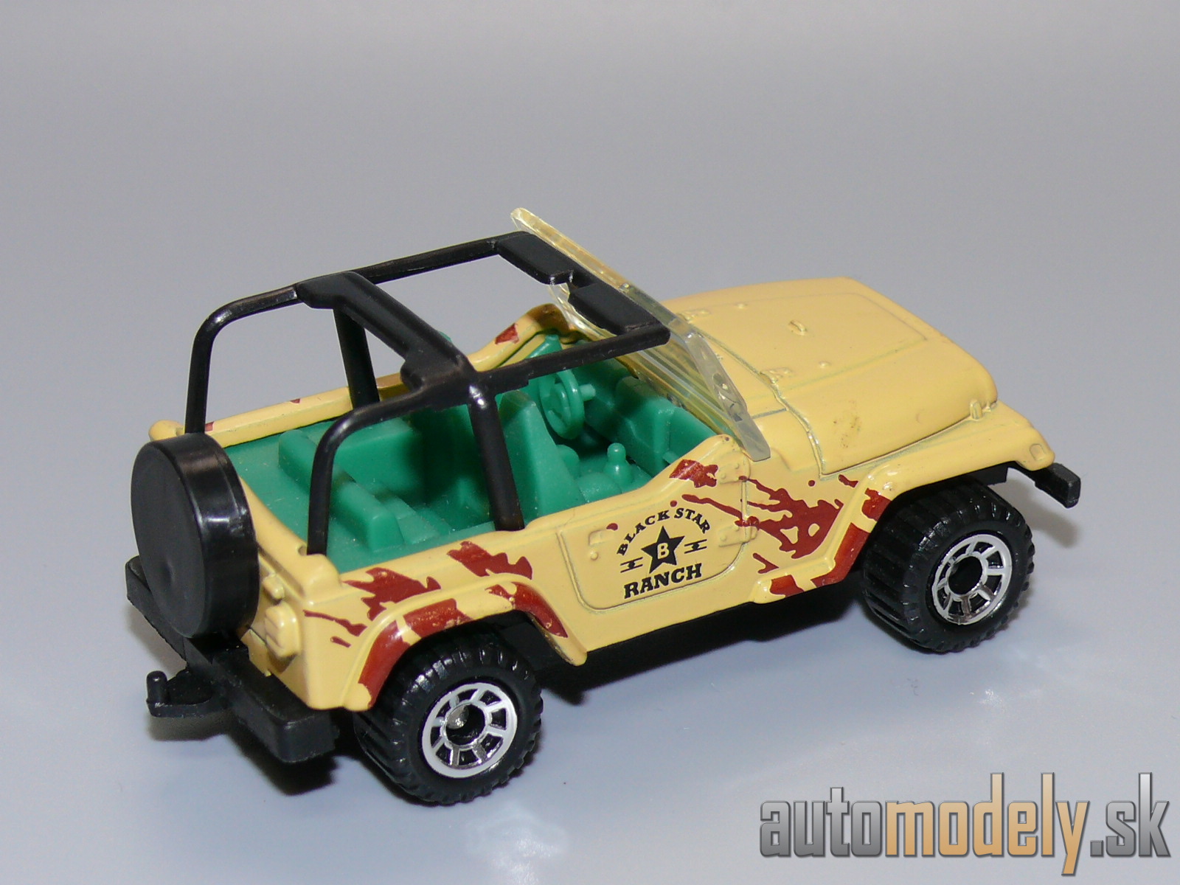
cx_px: 590
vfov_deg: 13.7
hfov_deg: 18.2
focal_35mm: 108
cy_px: 442
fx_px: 3682
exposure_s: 1/30
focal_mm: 13.8
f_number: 4
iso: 100
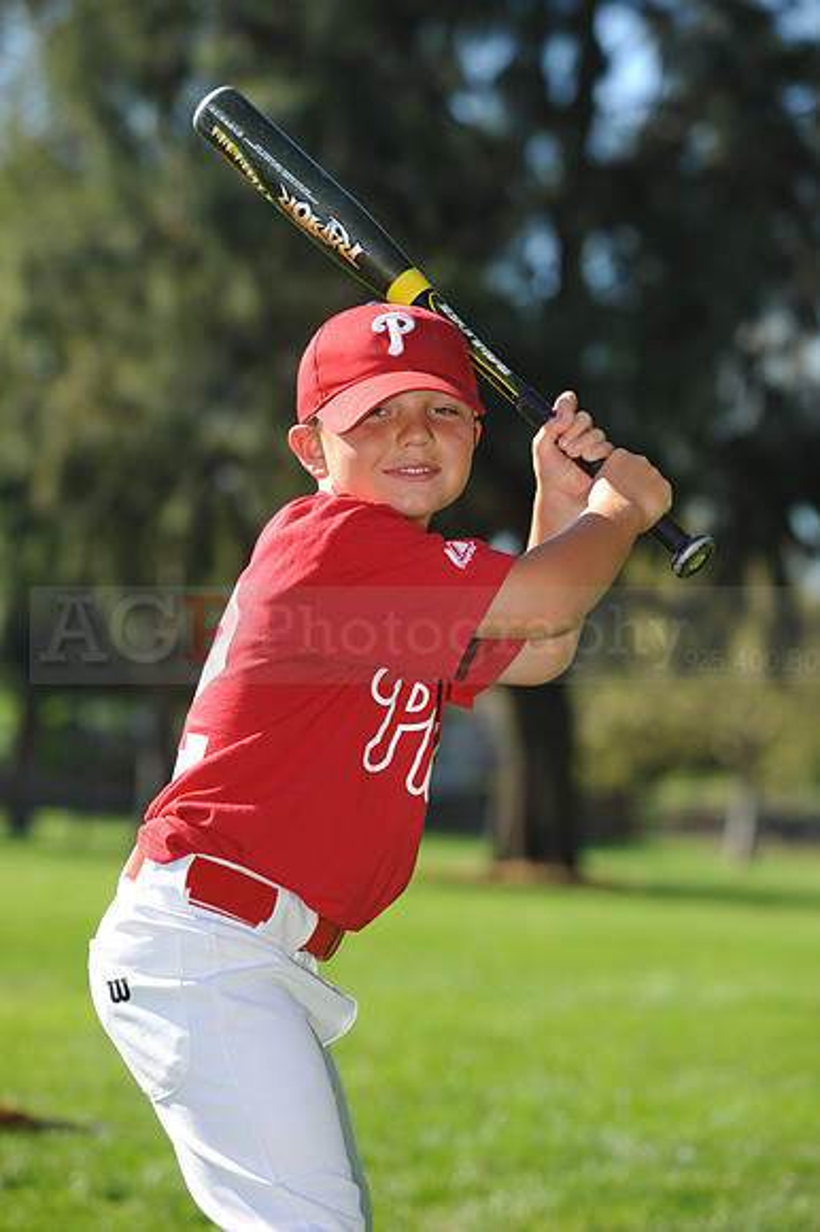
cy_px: 616
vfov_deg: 15.2
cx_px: 410
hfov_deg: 10.1
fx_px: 4618
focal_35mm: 135
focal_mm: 135
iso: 200
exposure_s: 1/500
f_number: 5.6
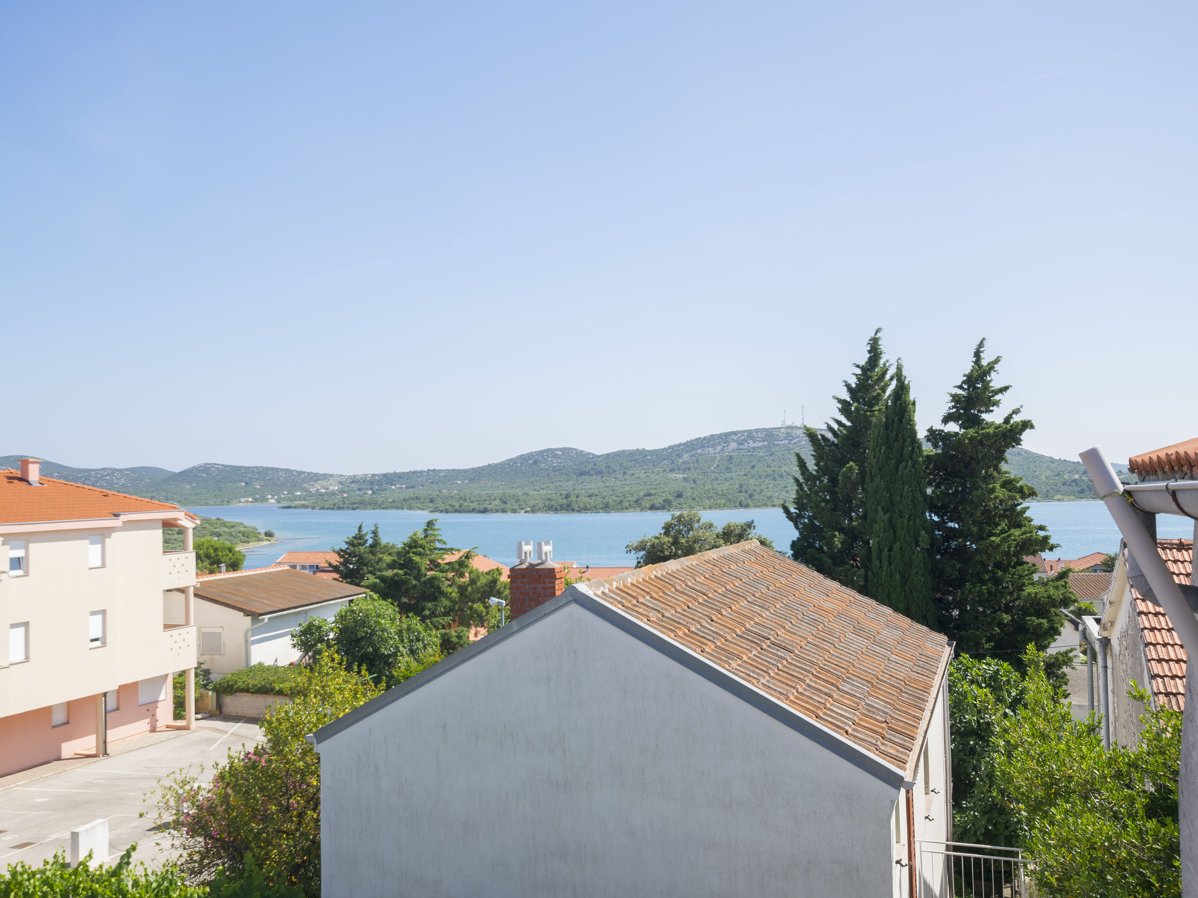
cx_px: 550
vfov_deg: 42.9
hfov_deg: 55.3
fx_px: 1142
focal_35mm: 33
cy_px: 447
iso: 100
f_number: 7.1
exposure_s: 1/250
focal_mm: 20
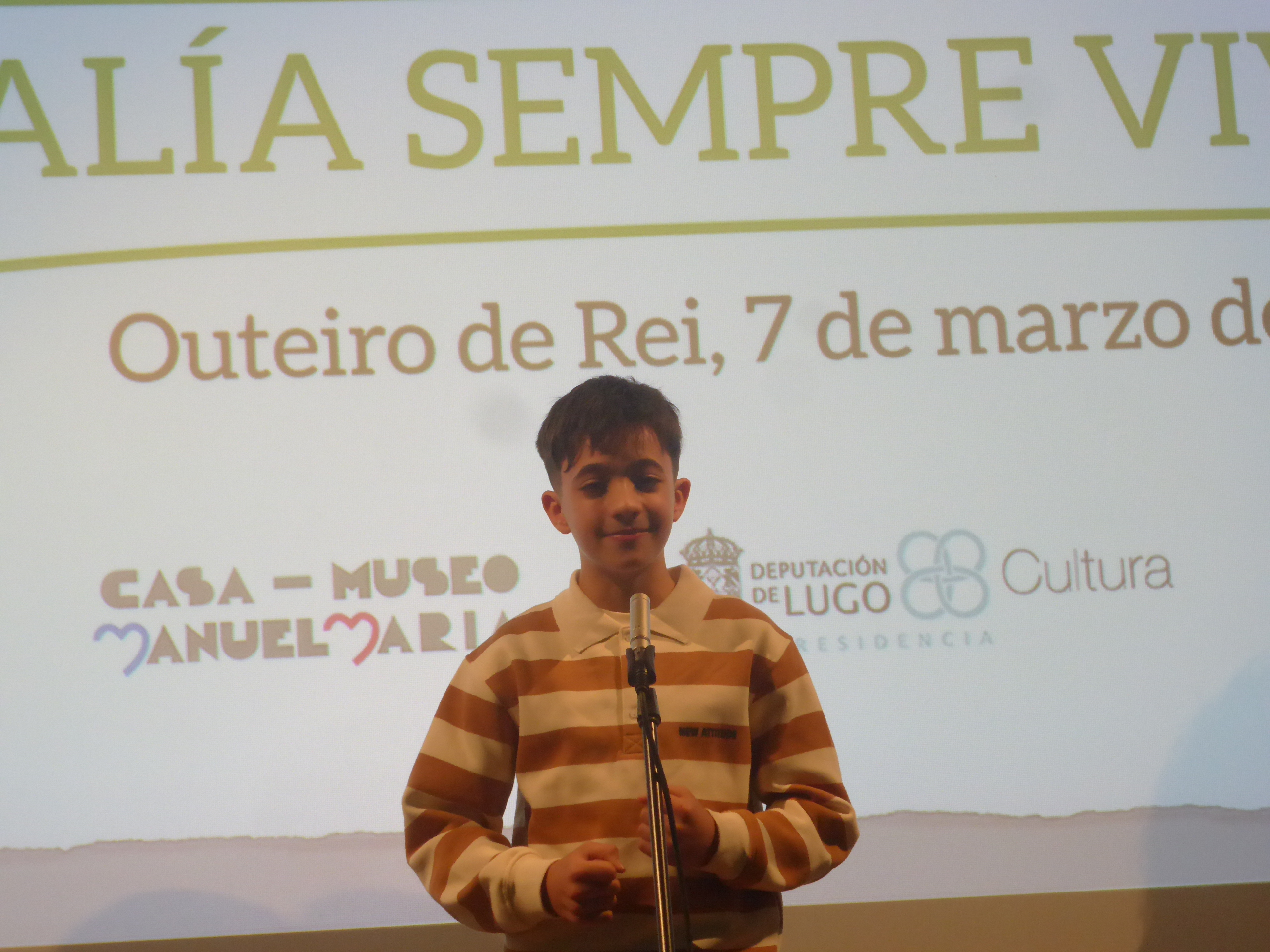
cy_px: 476
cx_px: 635
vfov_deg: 15.2
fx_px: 3559
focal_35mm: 97
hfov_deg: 20.2
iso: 400
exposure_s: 1/60
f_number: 5.2
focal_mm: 16.1
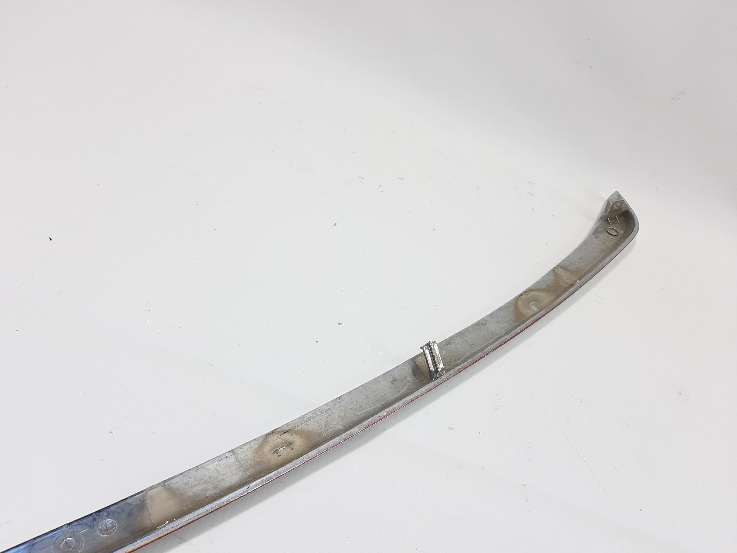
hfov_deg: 65.3
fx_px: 575
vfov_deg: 51.3
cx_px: 368
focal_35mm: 27
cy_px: 276
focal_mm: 3.93
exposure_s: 1/50
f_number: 1.7
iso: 40
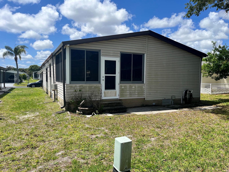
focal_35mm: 26
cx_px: 114
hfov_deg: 67.3
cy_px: 86
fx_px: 172
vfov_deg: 53.1
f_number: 1.6
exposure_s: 1/3521
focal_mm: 5.1
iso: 50
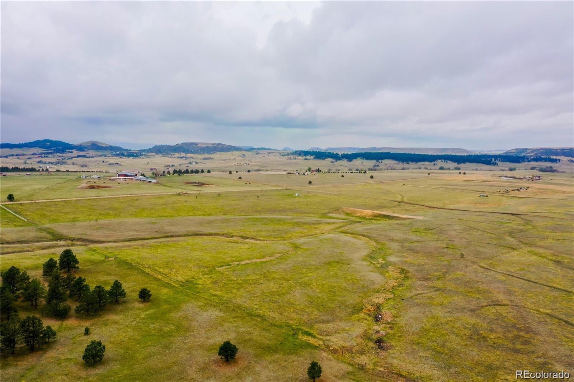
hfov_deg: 65.5
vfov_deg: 46.4
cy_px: 191
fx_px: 446
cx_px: 287
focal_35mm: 28
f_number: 7.1
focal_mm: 10.26
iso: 400
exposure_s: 1/1250
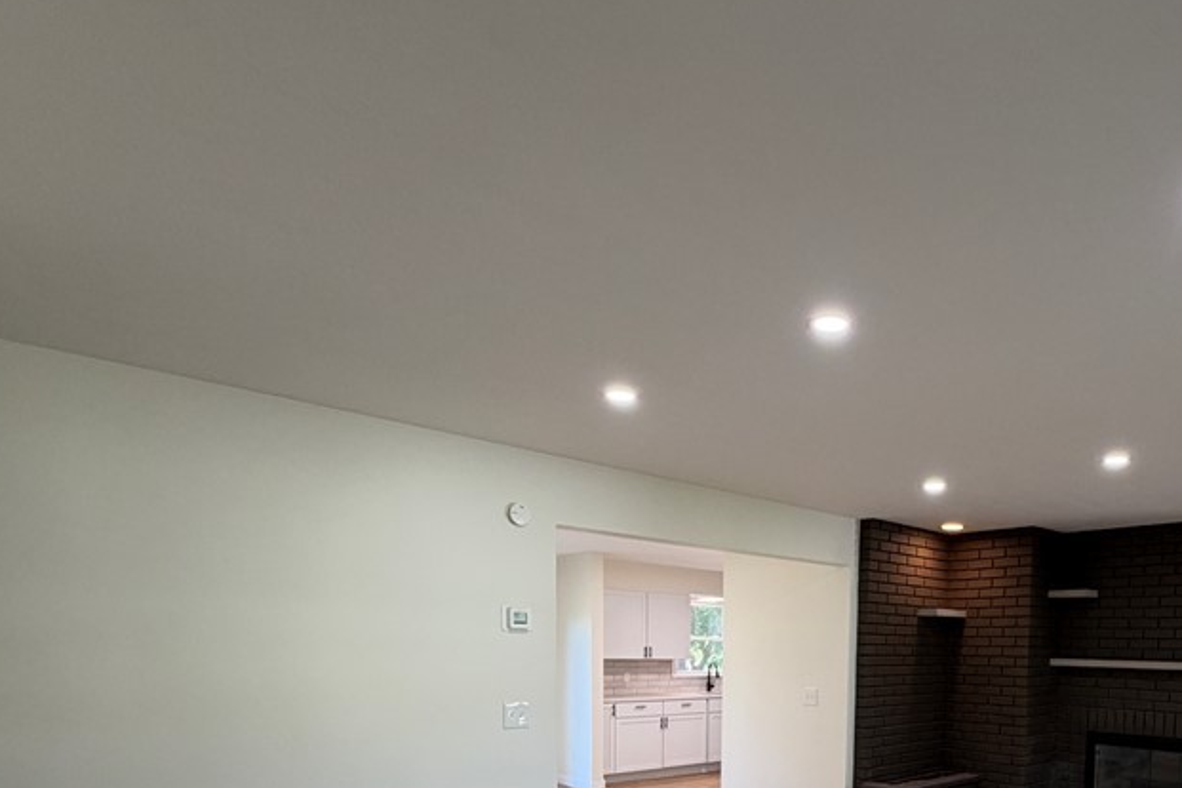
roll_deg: -0.6
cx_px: 826
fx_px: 788
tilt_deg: -4.2
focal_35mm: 24
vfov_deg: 47.9
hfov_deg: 70.7
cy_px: 704
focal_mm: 2.22
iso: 320
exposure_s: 1/120
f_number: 2.2
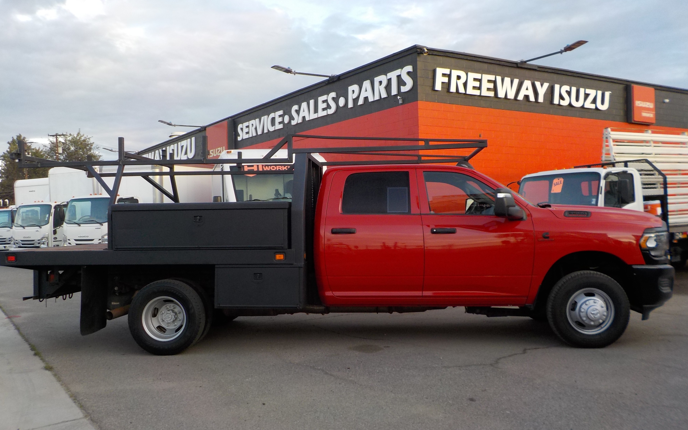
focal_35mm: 32
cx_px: 344
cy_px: 216
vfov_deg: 39.4
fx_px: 600
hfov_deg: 59.7
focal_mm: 4.1
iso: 125
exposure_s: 1/125
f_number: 3.3
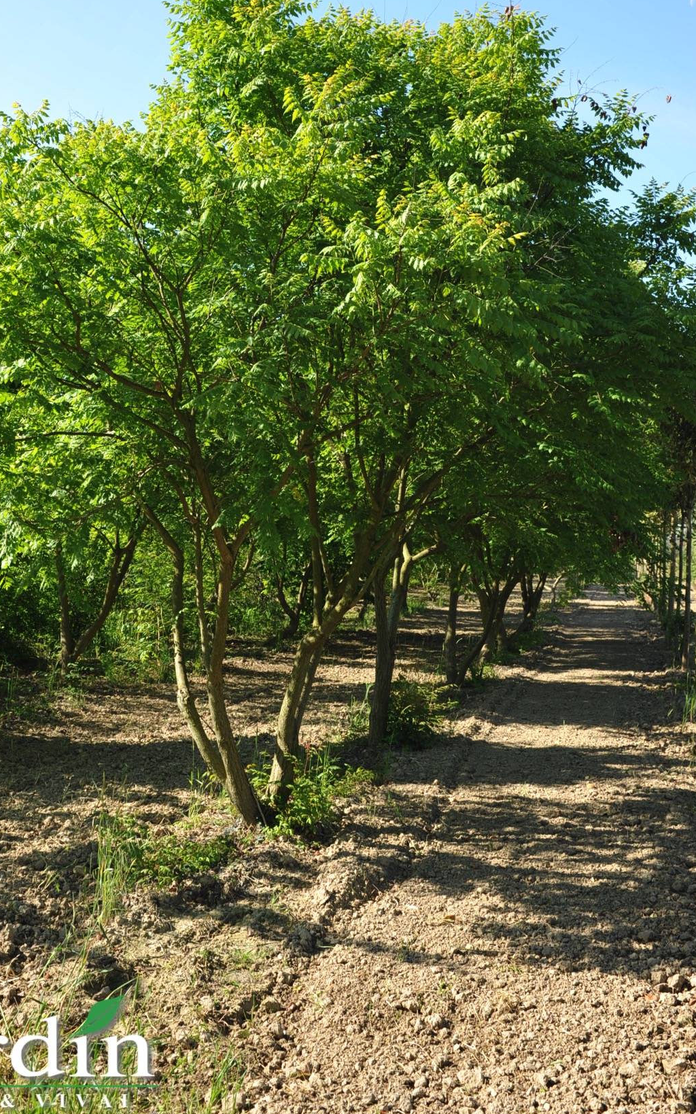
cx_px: 282
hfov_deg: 31.2
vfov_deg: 47.8
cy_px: 420
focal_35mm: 41
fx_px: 1245
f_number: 7.1
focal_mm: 31
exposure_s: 1/200
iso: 200
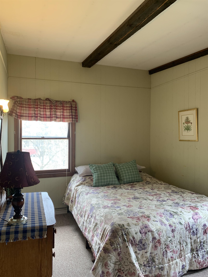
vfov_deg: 67.3
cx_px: 104
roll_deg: -0.3
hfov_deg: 53.1
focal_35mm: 26
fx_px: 208
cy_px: 138
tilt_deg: +2.0
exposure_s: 1/60
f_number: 1.8
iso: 80
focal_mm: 4.25
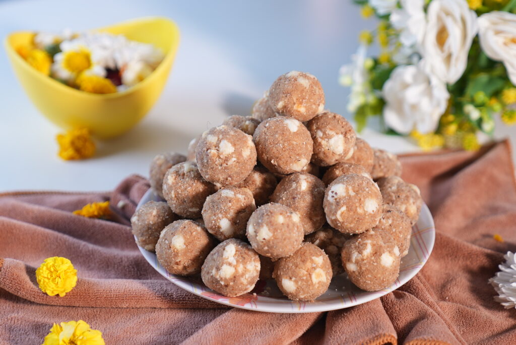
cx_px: 258
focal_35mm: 105
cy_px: 172
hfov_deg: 19.4
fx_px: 1506
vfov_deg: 13.1
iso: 80
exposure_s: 1/100
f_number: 2.8
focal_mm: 70
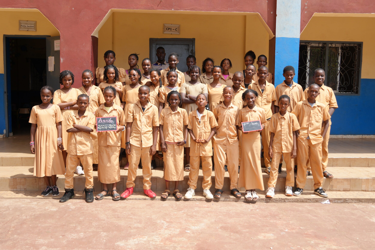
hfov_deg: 53.8
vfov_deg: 37.3
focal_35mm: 36
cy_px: 122
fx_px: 370
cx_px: 192
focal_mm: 23
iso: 100
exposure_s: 1/500
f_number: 4.5
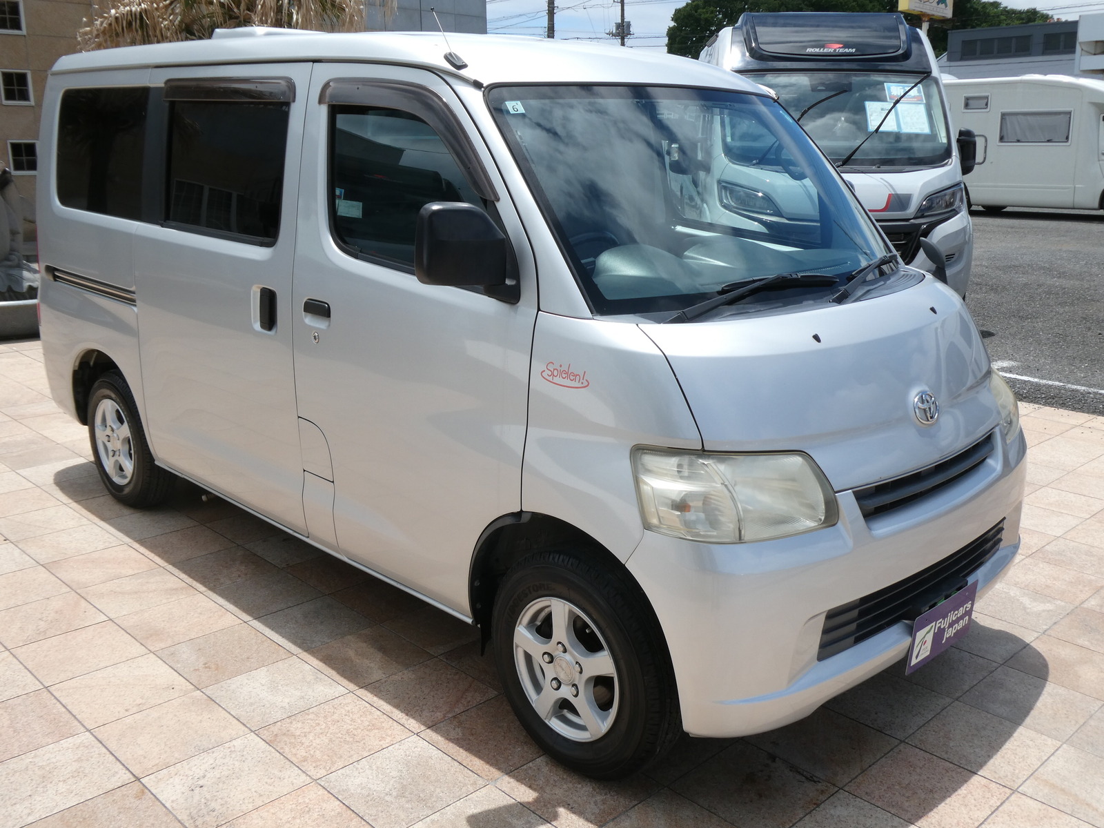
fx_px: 1052
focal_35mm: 33
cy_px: 414
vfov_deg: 42.9
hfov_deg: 55.4
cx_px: 552
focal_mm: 5.8
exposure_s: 1/1000
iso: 80
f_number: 4
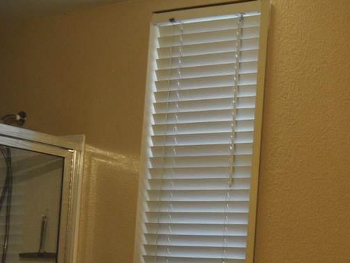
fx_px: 779
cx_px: 448
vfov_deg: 18.4
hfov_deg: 22.7
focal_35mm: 77
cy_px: 295
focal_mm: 18
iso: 400
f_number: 4.5
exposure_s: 1/80
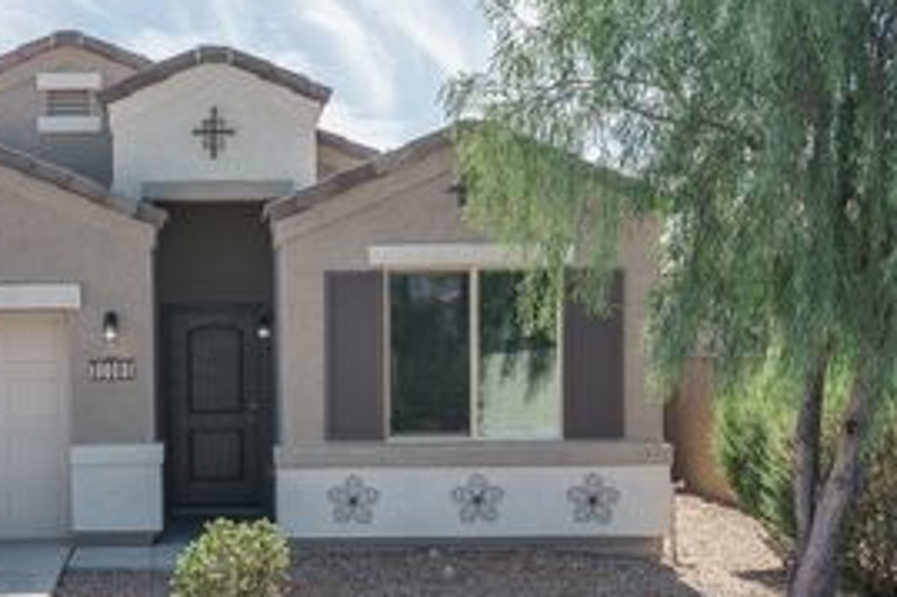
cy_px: 379
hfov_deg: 30.0
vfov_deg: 20.8
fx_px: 1619
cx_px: 143
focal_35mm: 65
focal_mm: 35
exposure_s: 1/100
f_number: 7.1
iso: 100
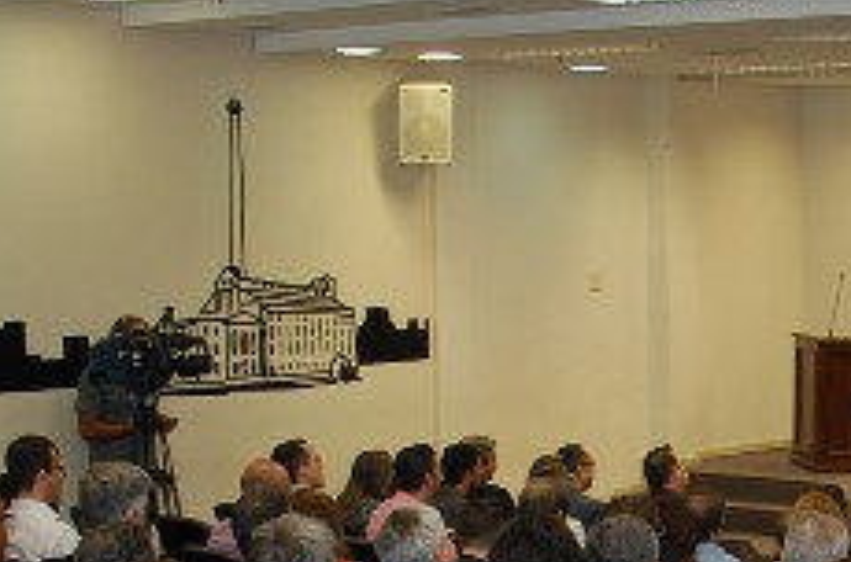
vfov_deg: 14.3
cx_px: 644
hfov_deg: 21.5
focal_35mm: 94
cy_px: 525
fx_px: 2216
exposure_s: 1/60
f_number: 3.5
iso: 400
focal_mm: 18
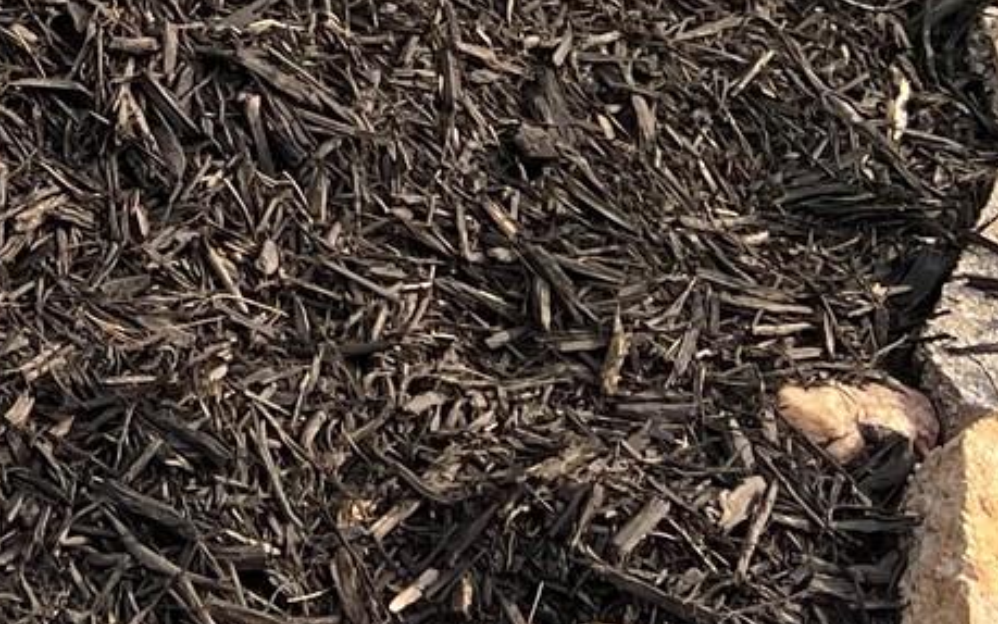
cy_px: -648
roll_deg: +0.3
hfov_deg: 15.5
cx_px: -554
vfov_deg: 9.9
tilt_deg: -25.3
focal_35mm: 123
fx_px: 3346
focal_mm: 5.7
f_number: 1.5
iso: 50
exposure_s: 1/808
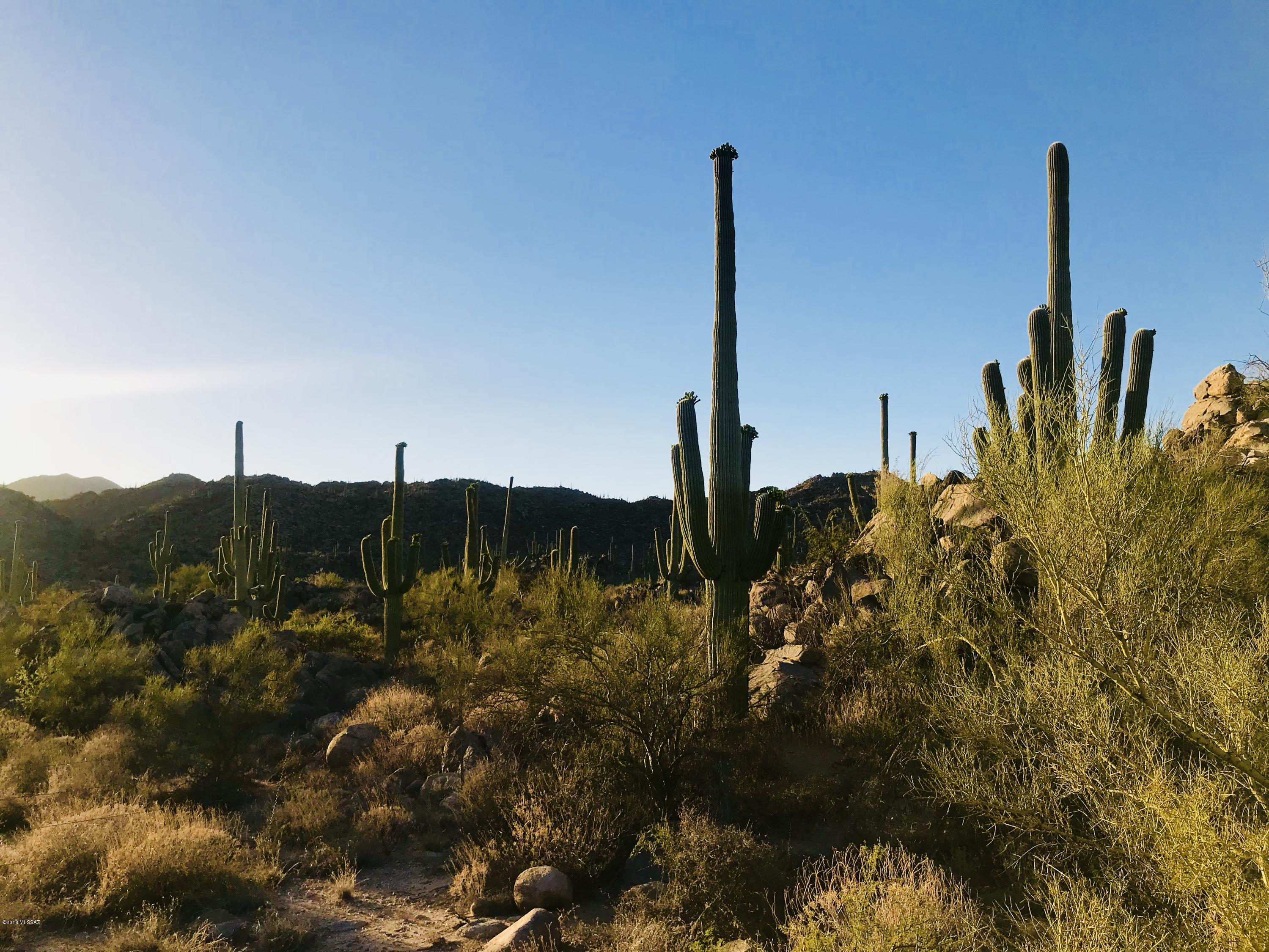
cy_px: 476
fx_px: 1026
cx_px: 634
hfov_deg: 63.4
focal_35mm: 28
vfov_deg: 49.7
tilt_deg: +6.8
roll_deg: -0.1
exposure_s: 1/1709
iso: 20
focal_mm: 3.99
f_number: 1.8
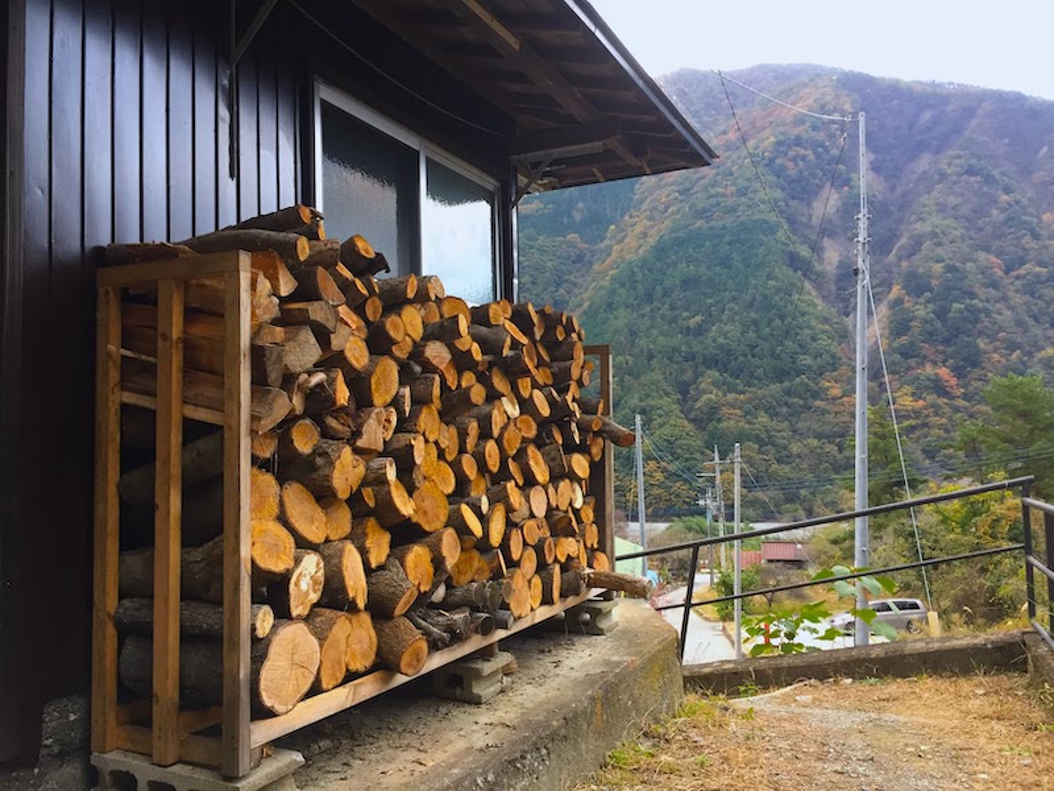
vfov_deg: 48.2
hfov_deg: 61.7
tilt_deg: +2.1
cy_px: 396
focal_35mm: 29
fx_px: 883
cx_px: 527
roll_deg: +1.4
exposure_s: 1/30
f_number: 2.2
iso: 64
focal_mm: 4.15
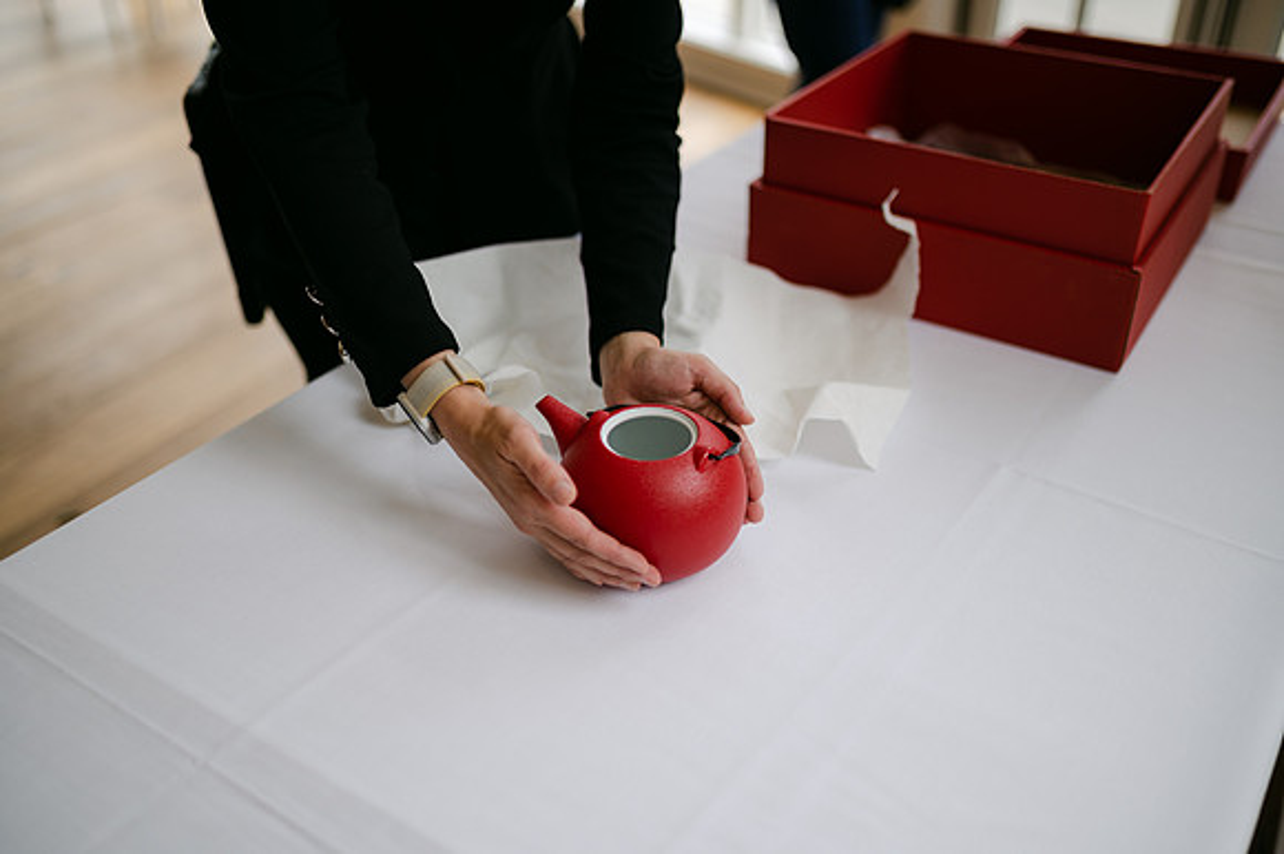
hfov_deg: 54.5
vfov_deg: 37.8
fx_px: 1248
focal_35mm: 35
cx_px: 642
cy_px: 427
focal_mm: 35
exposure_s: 1/1000
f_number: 1.4
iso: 100
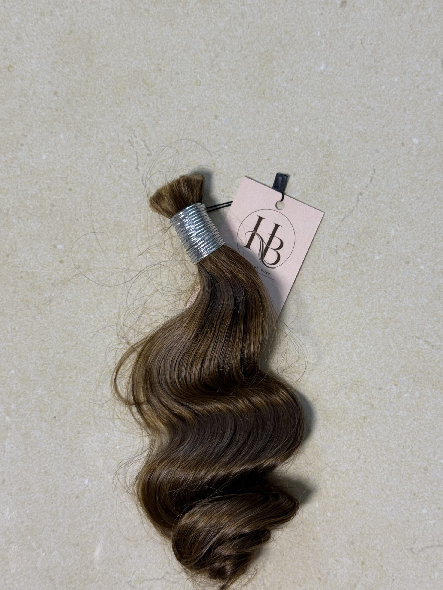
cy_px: 295
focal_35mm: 48
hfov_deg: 30.3
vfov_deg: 39.7
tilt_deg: -87.3
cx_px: 222
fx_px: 819
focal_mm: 6.76
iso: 100
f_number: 1.78
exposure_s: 1/96
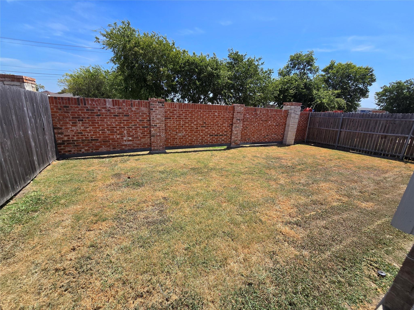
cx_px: 207
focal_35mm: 13
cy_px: 155
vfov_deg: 89.9
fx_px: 155
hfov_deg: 106.2
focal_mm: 2.2
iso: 50
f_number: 2.2
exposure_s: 1/2198
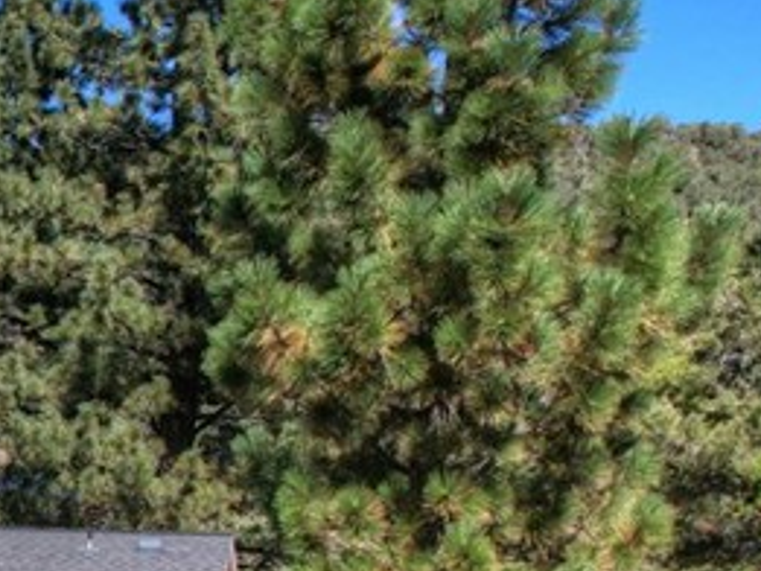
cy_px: 736
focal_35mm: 83
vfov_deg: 16.8
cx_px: -618
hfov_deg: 18.4
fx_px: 1826
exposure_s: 1/3000
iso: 100
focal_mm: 8.4
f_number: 2.8
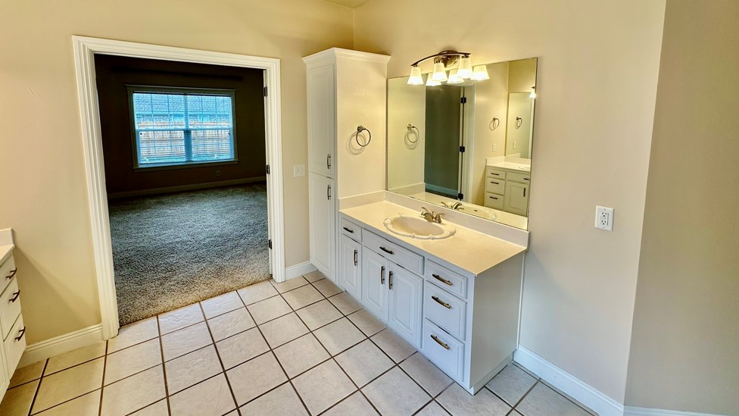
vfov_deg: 65.8
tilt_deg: -6.4
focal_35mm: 16
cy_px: 150
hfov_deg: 99.4
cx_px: 363
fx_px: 314
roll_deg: +0.0
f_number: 2.2
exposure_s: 1/120
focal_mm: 2.22
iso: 40
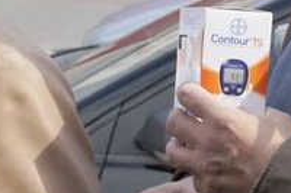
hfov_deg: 10.6
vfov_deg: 7.0
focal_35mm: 195
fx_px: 1575
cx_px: 150
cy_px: -58
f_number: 9
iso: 800
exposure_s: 1/1250
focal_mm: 40
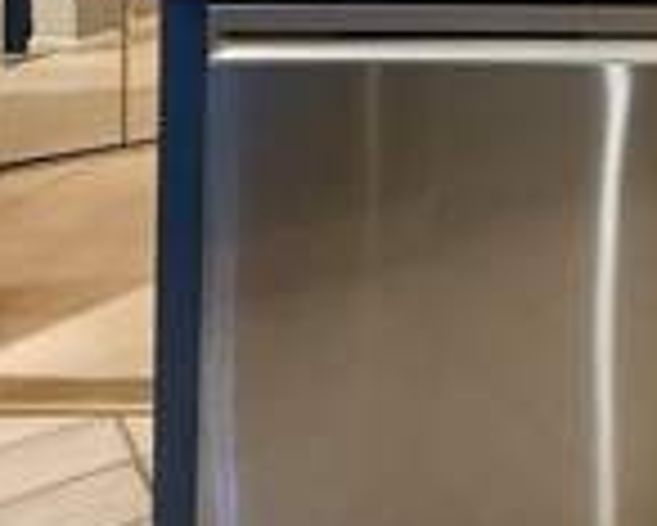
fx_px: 1167
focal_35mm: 60
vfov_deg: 22.0
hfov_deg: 24.3
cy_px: -211
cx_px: 994
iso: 500
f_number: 2.2
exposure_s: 1/60
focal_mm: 2.22
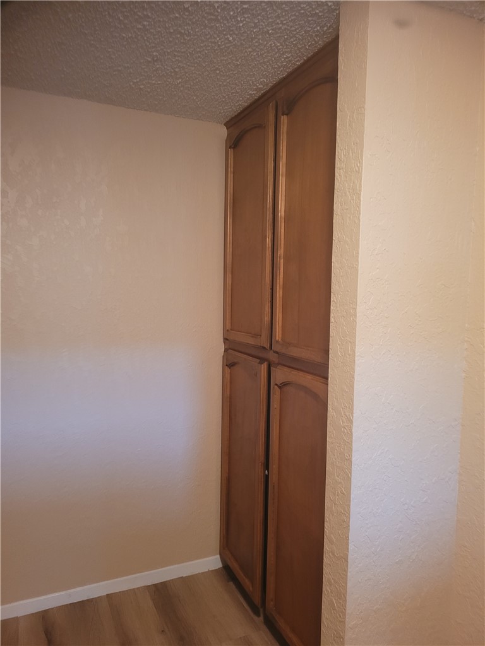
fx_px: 486
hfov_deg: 53.1
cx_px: 242
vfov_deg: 67.3
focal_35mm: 26
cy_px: 323
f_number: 1.8
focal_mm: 5.4
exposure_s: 1/40
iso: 250
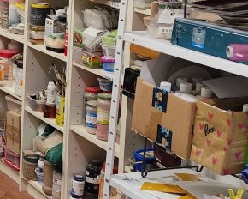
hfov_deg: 17.3
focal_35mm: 93
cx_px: -179
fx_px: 683
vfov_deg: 16.4
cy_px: 27
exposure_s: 1/100
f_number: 1.65
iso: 125
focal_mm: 6.19
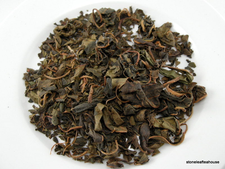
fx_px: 228
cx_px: 112
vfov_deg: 40.7
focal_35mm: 35
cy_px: 84
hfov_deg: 52.6
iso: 64
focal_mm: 7.5
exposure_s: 1/30
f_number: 3.8
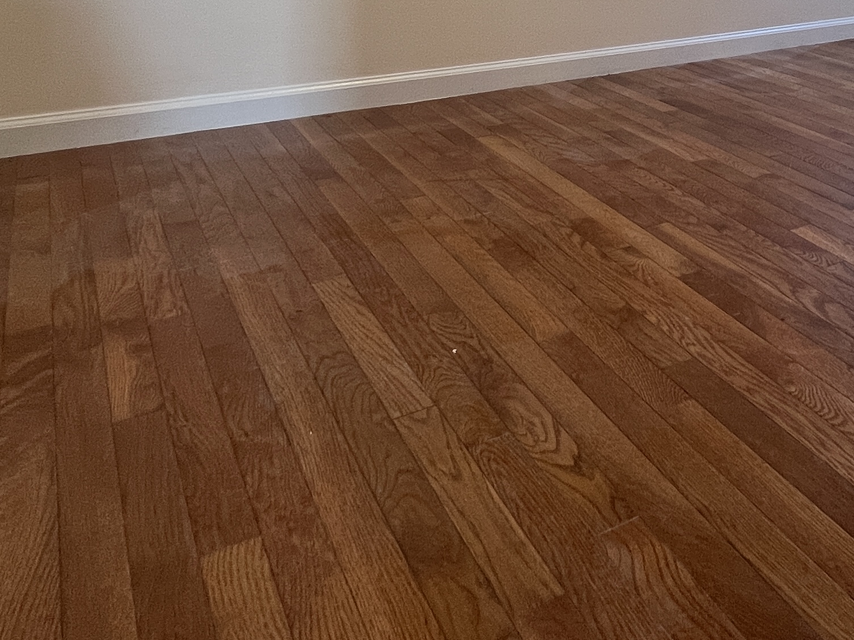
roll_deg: -1.6
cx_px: 656
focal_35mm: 35
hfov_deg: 50.2
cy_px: -93
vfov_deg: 34.2
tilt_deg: -4.4
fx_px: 863
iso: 125
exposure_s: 1/60
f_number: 1.8
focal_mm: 1.57
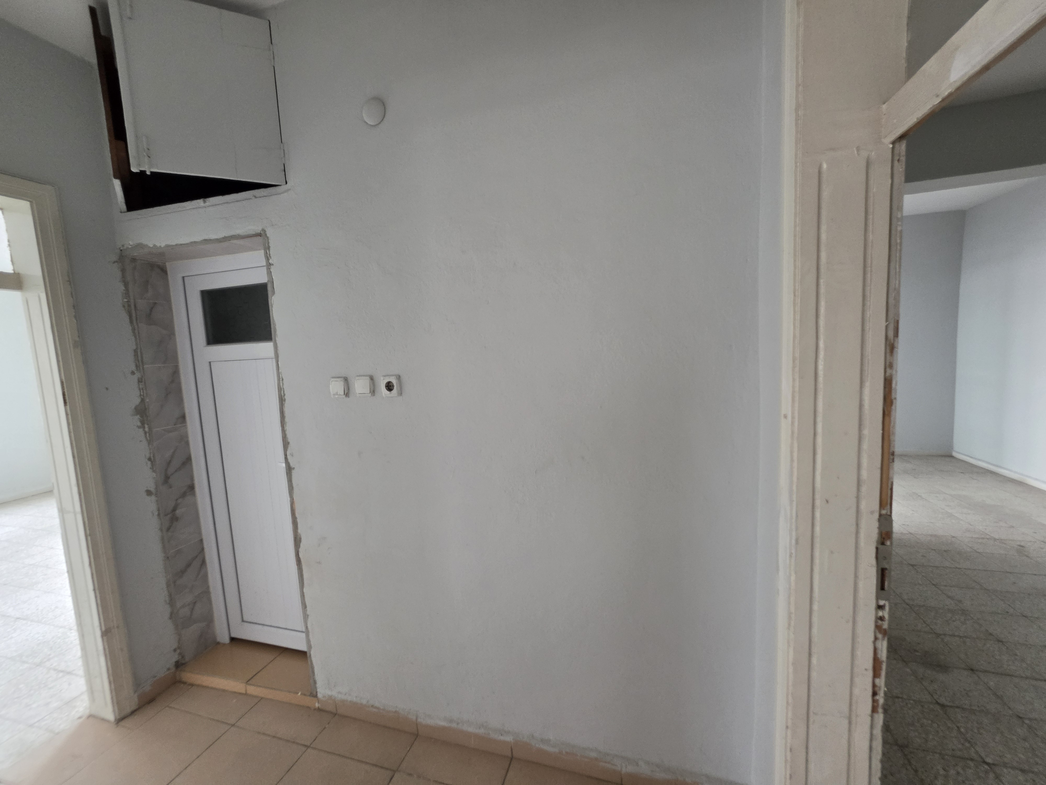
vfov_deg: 89.9
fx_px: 393
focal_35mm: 13
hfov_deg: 106.2
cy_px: 392
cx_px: 523
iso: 200
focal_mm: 2.2
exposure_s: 1/100
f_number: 1.9
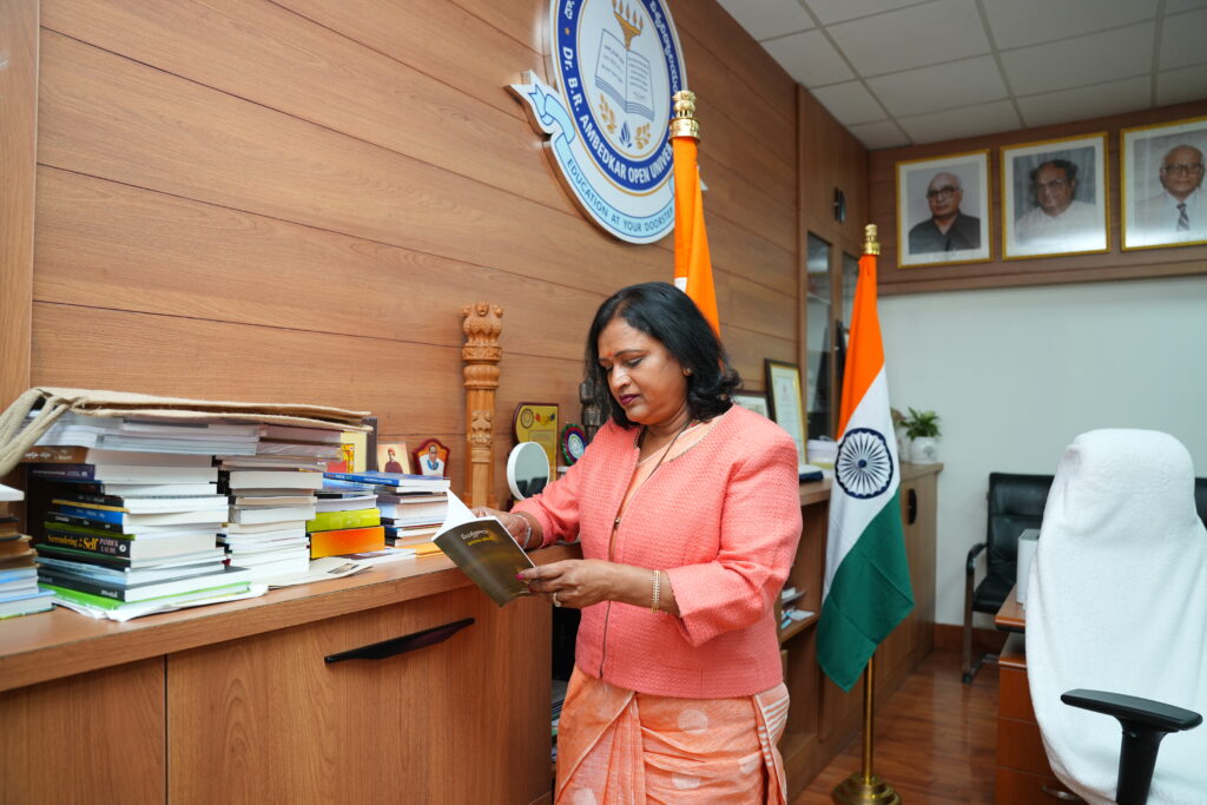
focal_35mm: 24
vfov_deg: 53.1
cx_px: 604
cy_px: 402
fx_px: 805
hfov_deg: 73.7
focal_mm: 24
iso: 500
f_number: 3.2
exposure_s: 1/160
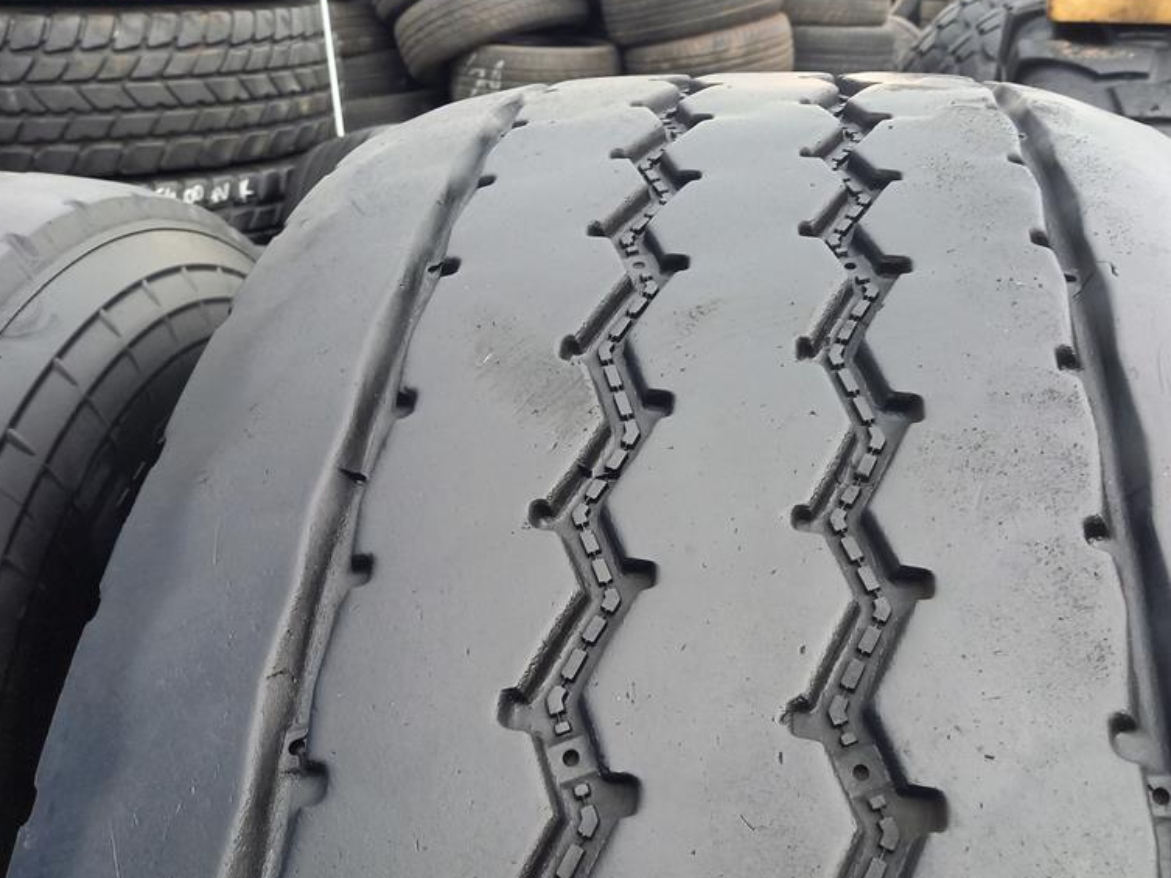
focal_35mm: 34
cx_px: 698
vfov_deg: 41.6
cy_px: 528
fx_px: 1150
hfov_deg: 53.6
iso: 160
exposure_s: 1/50
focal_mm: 4.65
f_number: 1.8
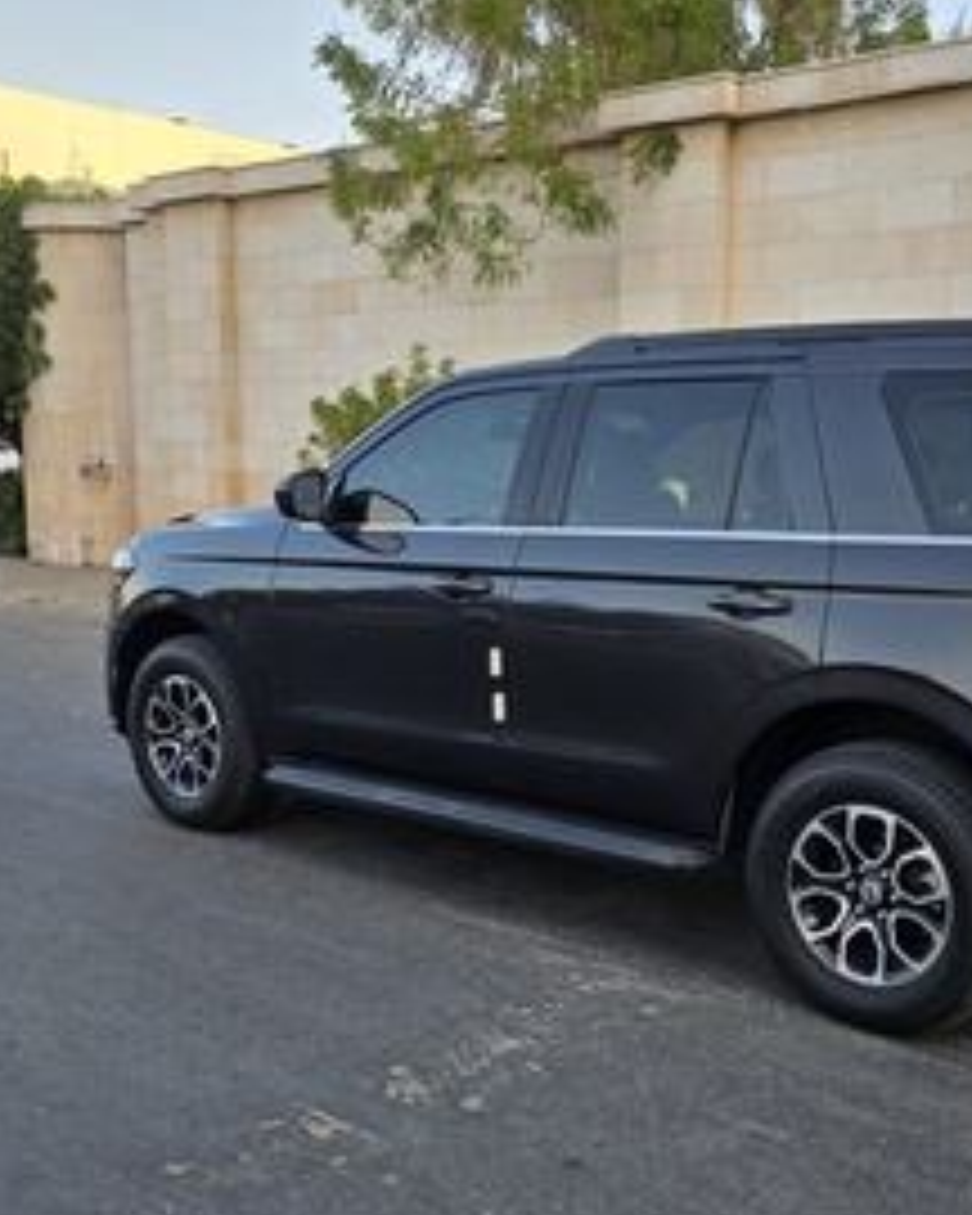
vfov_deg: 47.8
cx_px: 619
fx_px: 1366
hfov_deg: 38.9
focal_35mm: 38
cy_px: 691
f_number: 1.7
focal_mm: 6.3
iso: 25
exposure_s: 1/370
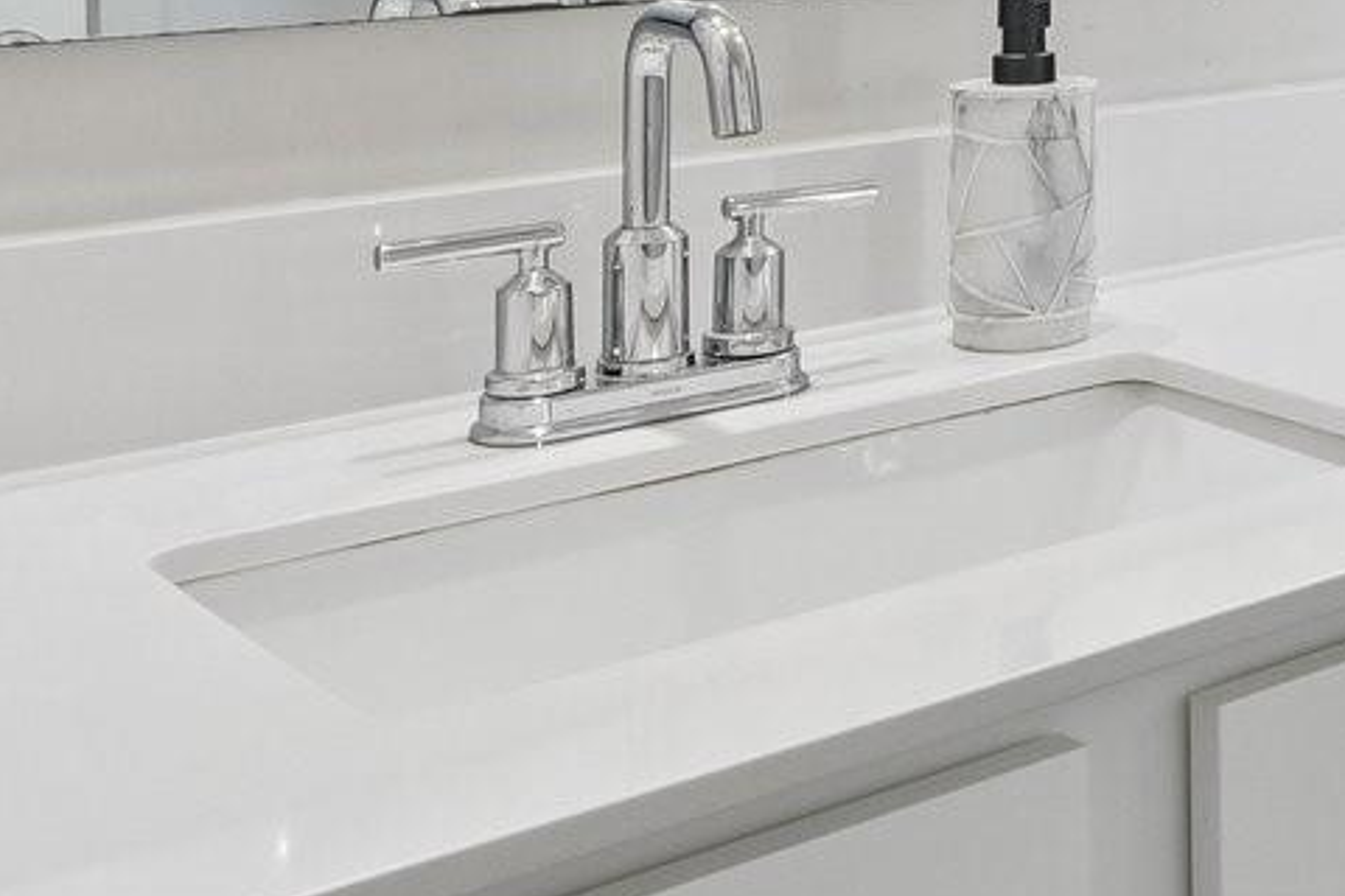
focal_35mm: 64
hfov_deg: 25.8
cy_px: -206
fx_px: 2391
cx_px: 1855
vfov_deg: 19.8
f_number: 8
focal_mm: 10
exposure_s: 1/10
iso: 400
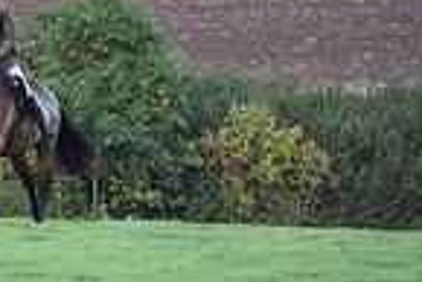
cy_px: 113
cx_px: -399
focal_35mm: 799
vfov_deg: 1.7
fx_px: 9375
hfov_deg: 2.6
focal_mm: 200
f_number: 5.6
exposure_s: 1/1000
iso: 2000
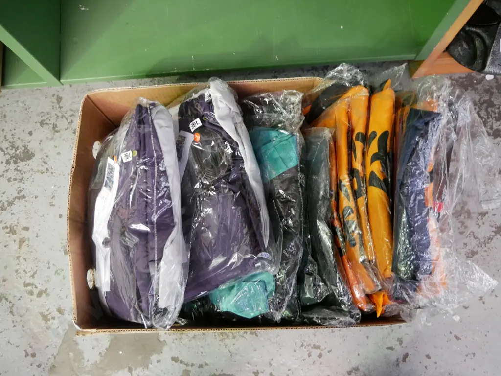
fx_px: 492
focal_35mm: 34
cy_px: 188
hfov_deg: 54.0
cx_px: 250
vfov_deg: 41.8
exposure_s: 1/40
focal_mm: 17
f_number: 3.8
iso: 3200
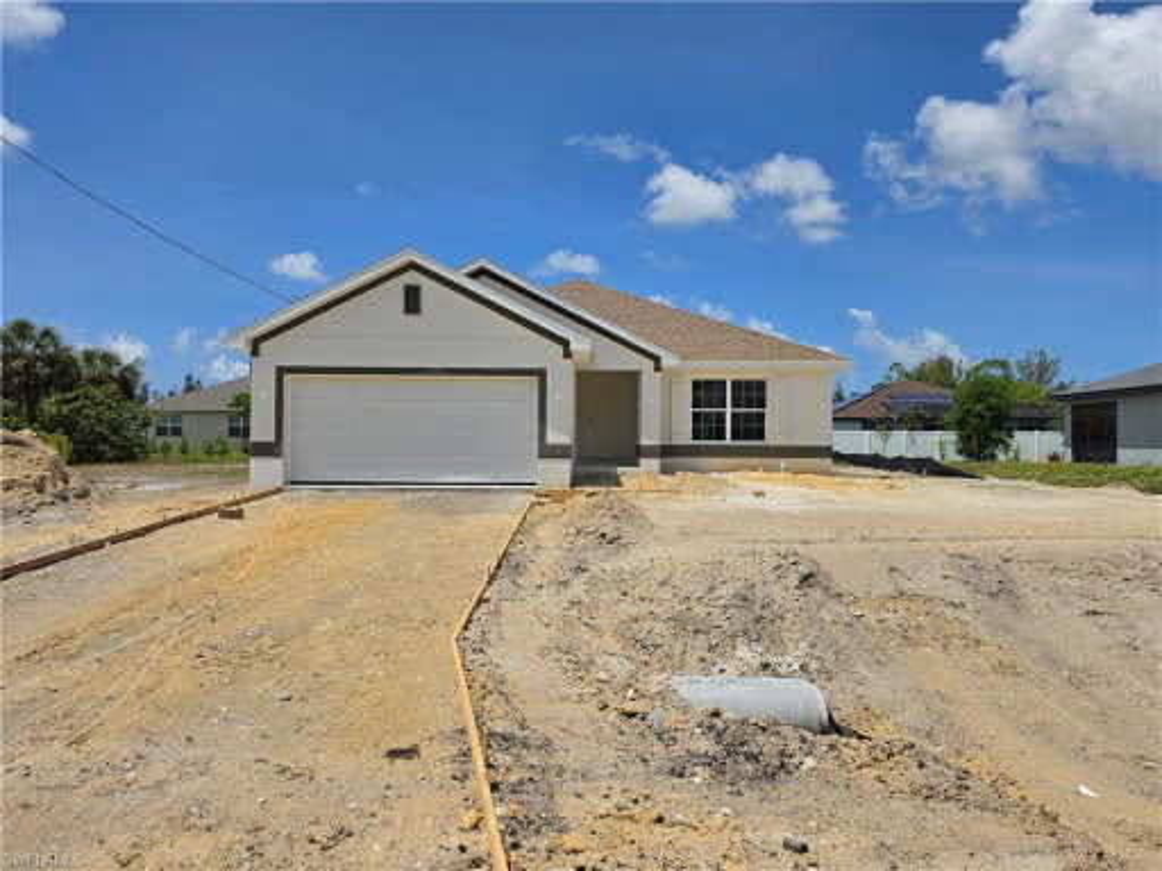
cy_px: 436
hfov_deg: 73.9
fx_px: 772
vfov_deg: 58.9
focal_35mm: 23
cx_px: 581
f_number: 1.4
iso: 40
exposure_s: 1/7939
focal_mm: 6.5
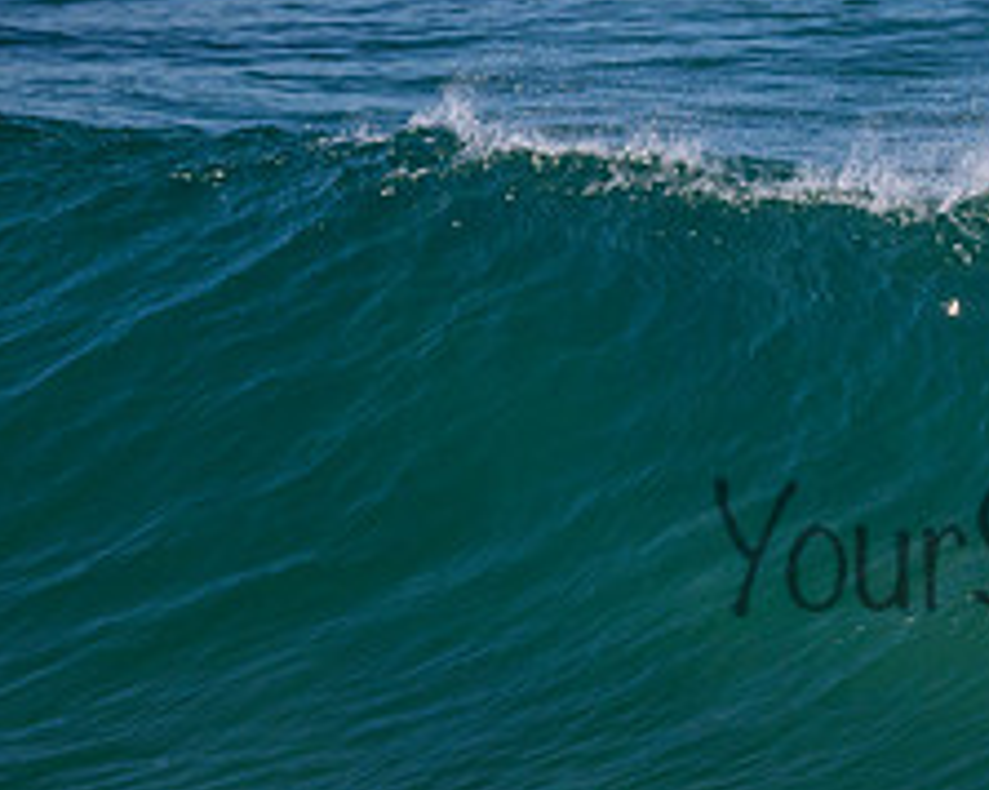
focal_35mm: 1051
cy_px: 508
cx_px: 1171
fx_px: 30736
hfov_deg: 1.8
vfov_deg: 1.5
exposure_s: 1/2000
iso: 1250
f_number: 11
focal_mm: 430
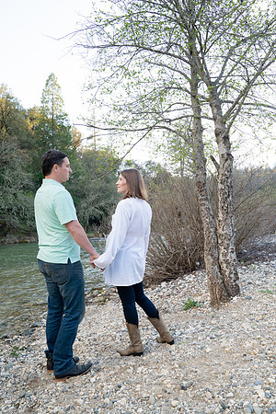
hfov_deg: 49.6
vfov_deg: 69.4
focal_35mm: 26
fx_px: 299
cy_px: 207
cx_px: 138
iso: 500
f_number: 5.6
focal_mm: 26
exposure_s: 1/125
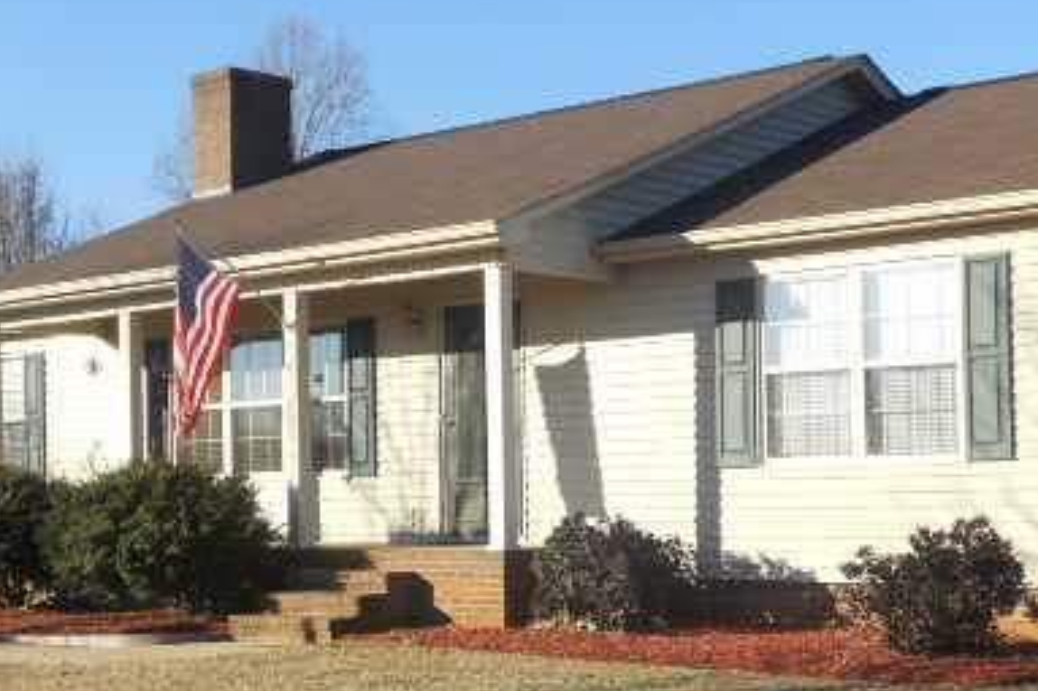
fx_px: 1902
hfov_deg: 30.5
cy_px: 523
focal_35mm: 66
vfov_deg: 20.4
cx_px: 585
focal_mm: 6.9
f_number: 3.9
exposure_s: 1/400
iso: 80
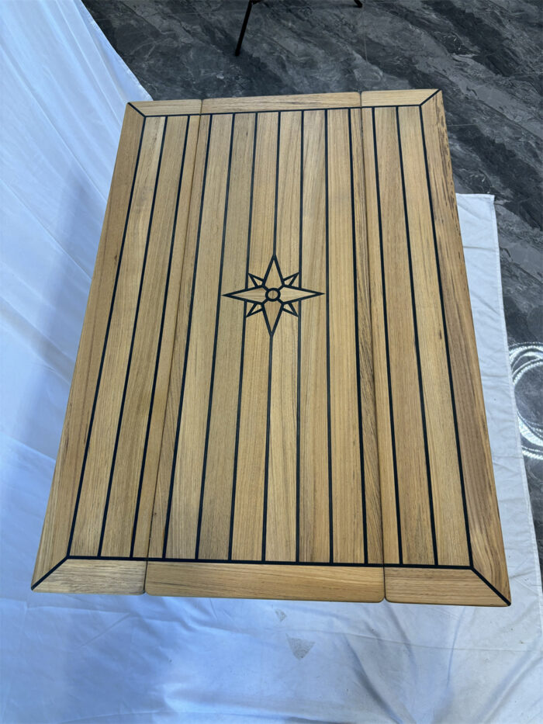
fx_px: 544
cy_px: 362
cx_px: 272
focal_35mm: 26
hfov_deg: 53.1
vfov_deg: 67.3
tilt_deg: -65.0
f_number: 1.6
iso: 100
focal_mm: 5.96
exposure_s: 1/100
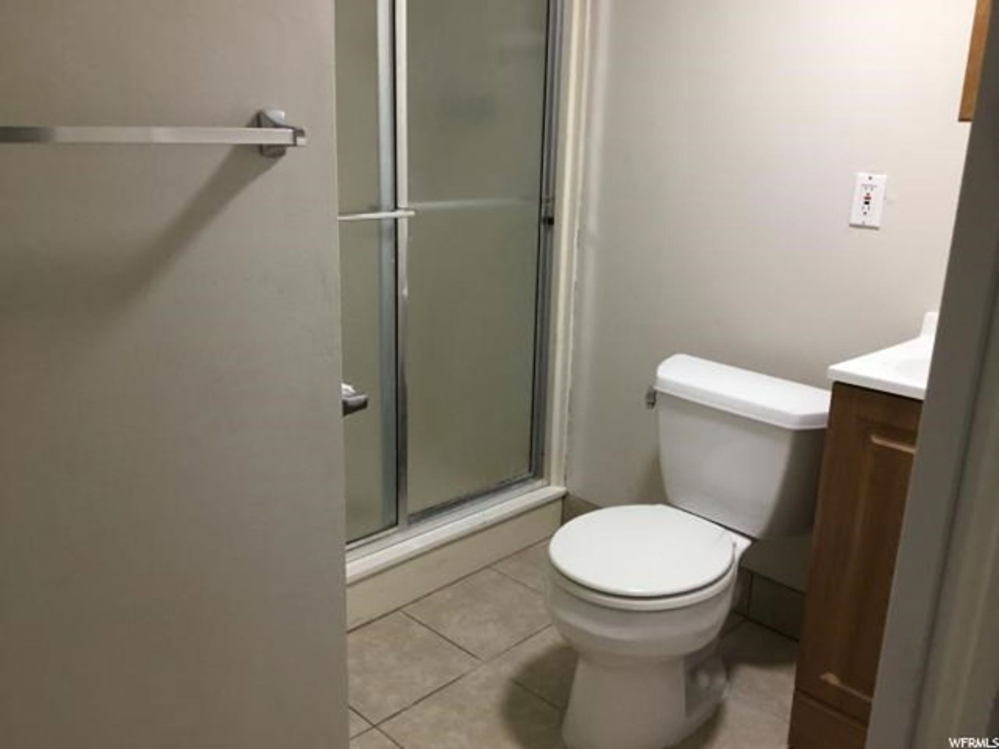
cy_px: 374
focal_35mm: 31
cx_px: 500
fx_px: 895
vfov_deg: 45.4
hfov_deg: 58.4
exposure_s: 1/30
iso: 100
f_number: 2.4
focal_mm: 3.3
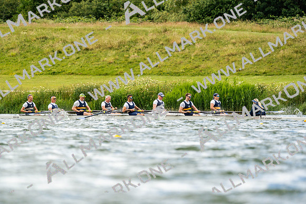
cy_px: 102
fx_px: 3222
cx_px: 153
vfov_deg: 3.6
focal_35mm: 379
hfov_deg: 5.4
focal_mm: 379
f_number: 6.3
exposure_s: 1/2000
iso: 640
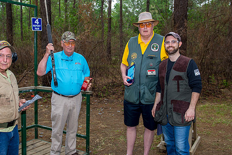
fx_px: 251
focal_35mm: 39
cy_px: 79
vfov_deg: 34.2
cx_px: 105
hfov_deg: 49.5
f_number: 3.5
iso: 640
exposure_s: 1/80
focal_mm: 29
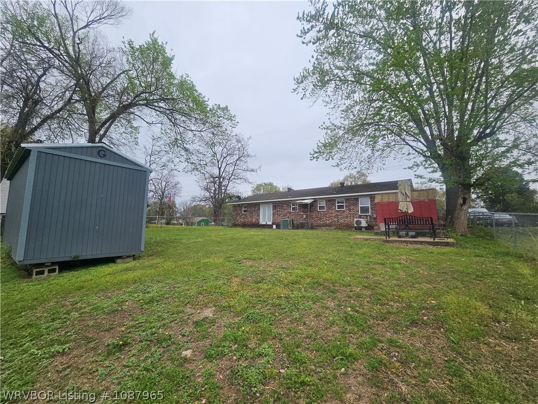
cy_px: 202
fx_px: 202
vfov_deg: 89.9
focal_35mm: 13
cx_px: 269
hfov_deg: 106.2
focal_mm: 2.2
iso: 50
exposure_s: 1/709
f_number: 2.2
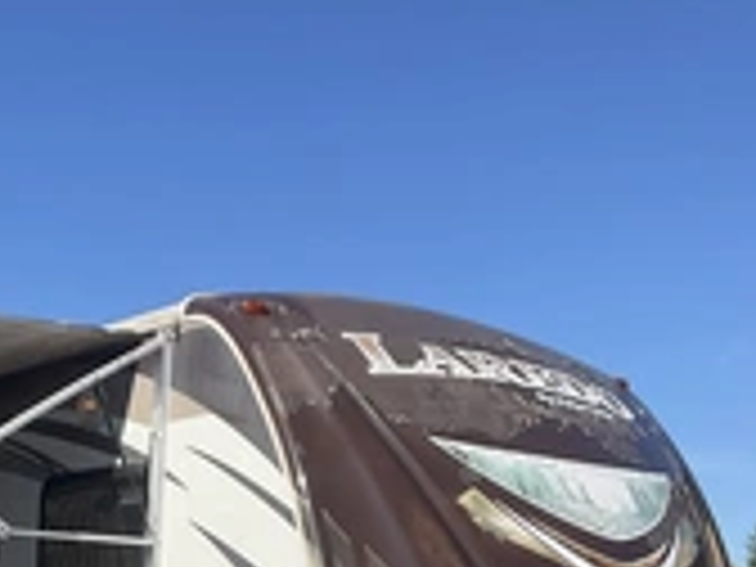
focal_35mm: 69
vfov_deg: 20.1
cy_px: 670
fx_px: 1507
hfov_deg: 27.5
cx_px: 126
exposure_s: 1/1730
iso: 25
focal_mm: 3
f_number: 1.8
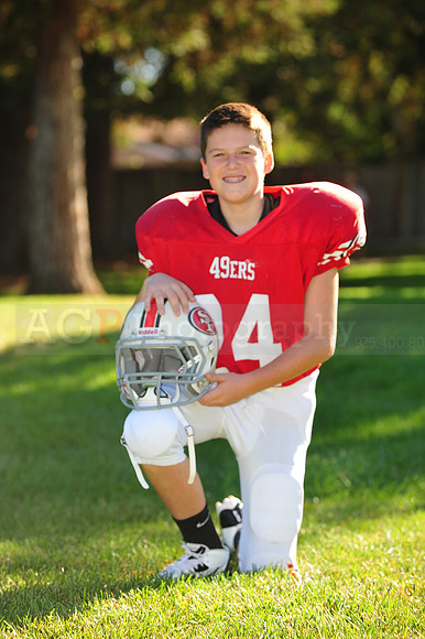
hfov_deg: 9.1
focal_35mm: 150
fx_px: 2659
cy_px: 320
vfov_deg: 13.7
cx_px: 212
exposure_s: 1/320
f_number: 4.5
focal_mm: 150
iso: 200
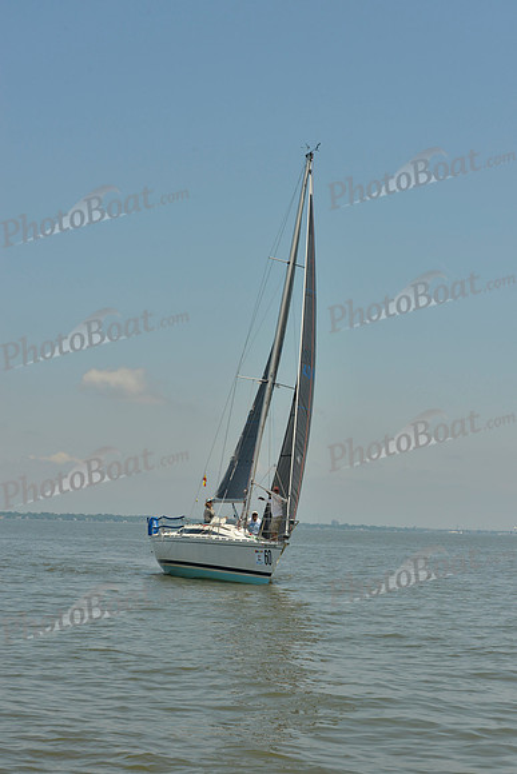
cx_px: 258
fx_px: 1507
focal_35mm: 70
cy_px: 387
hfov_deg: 19.5
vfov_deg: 28.8
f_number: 11
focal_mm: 70
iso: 280
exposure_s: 1/800
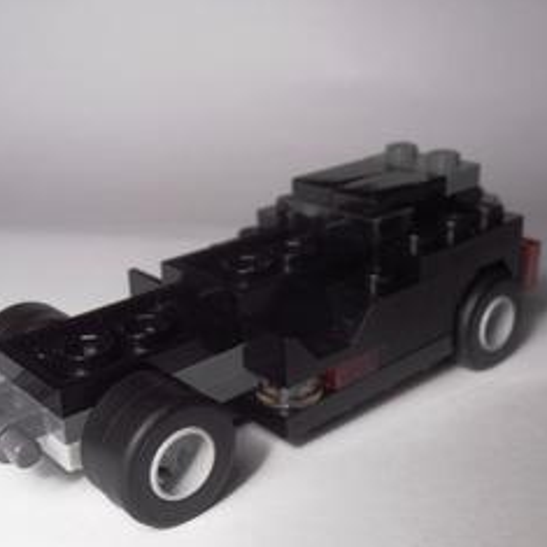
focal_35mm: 50
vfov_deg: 34.0
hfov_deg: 34.0
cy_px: 310
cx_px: 261
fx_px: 894
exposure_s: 1/40
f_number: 3.9
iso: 100
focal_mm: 6.61
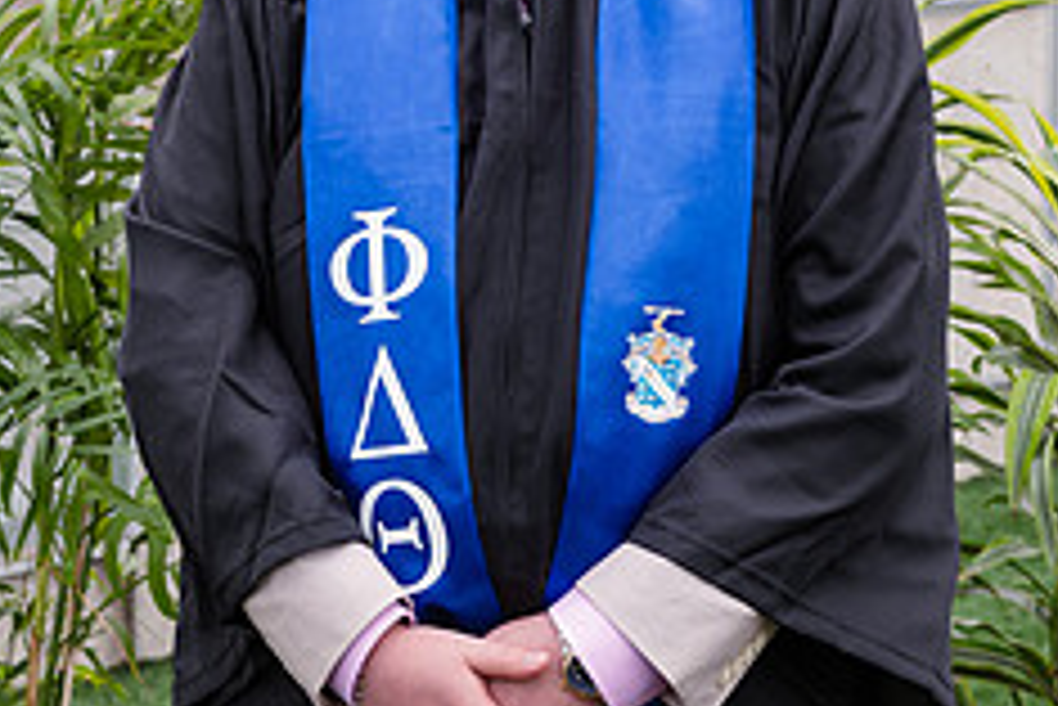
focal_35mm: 138
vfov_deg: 9.9
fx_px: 4058
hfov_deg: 14.8
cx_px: 387
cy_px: 115
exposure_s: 1/200
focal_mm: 56
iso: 160
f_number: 5.6
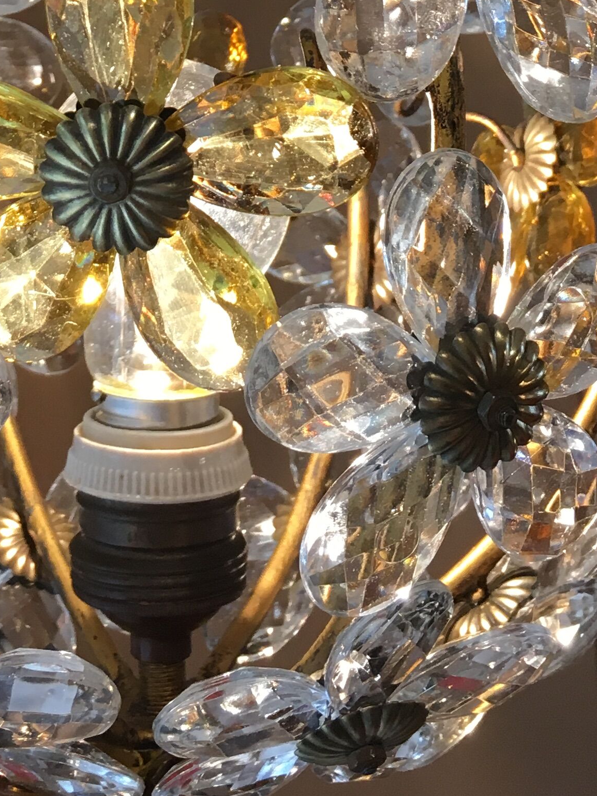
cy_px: -159
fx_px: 1748
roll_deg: +2.4
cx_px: 156
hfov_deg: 19.3
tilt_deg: +8.3
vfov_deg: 23.5
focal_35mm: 76
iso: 40
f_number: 2.2
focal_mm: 4.15
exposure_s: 1/33
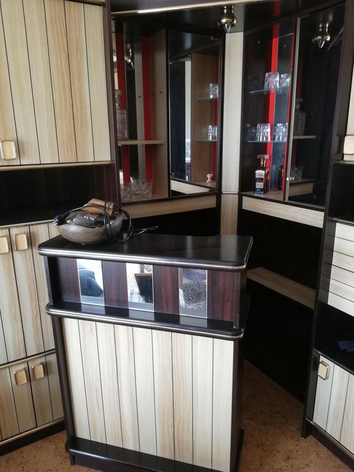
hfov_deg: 53.1
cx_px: 177
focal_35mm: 26
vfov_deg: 67.3
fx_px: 354
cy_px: 236
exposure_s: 1/33.3
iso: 320
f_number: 2.2
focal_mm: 3.81
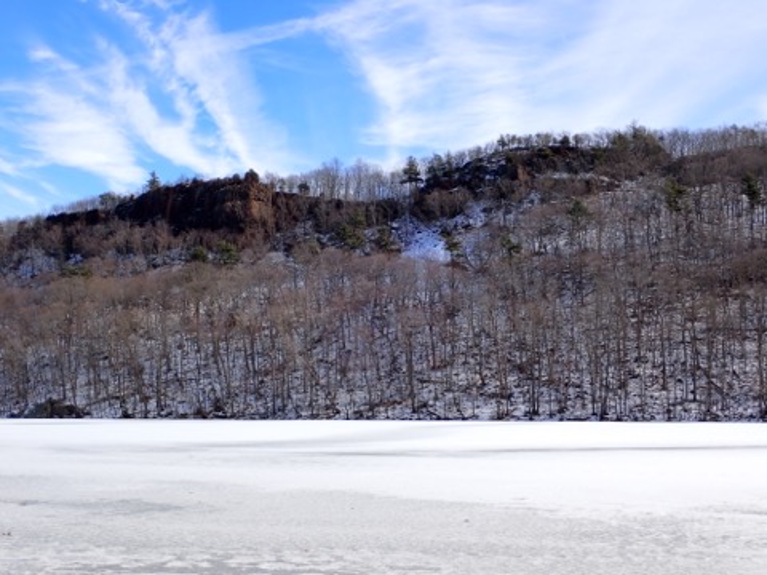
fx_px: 908
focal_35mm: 41
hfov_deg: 45.8
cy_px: 288
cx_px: 384
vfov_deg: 35.1
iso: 100
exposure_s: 1/400
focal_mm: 7.31
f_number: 4
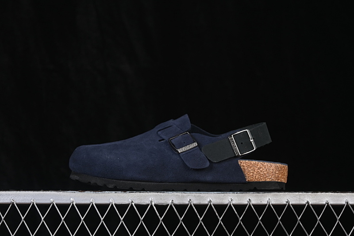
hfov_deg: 27.0
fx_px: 737
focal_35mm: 75
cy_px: 118
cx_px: 177
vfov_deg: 18.2
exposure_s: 1/60
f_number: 6.3
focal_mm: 50
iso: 160
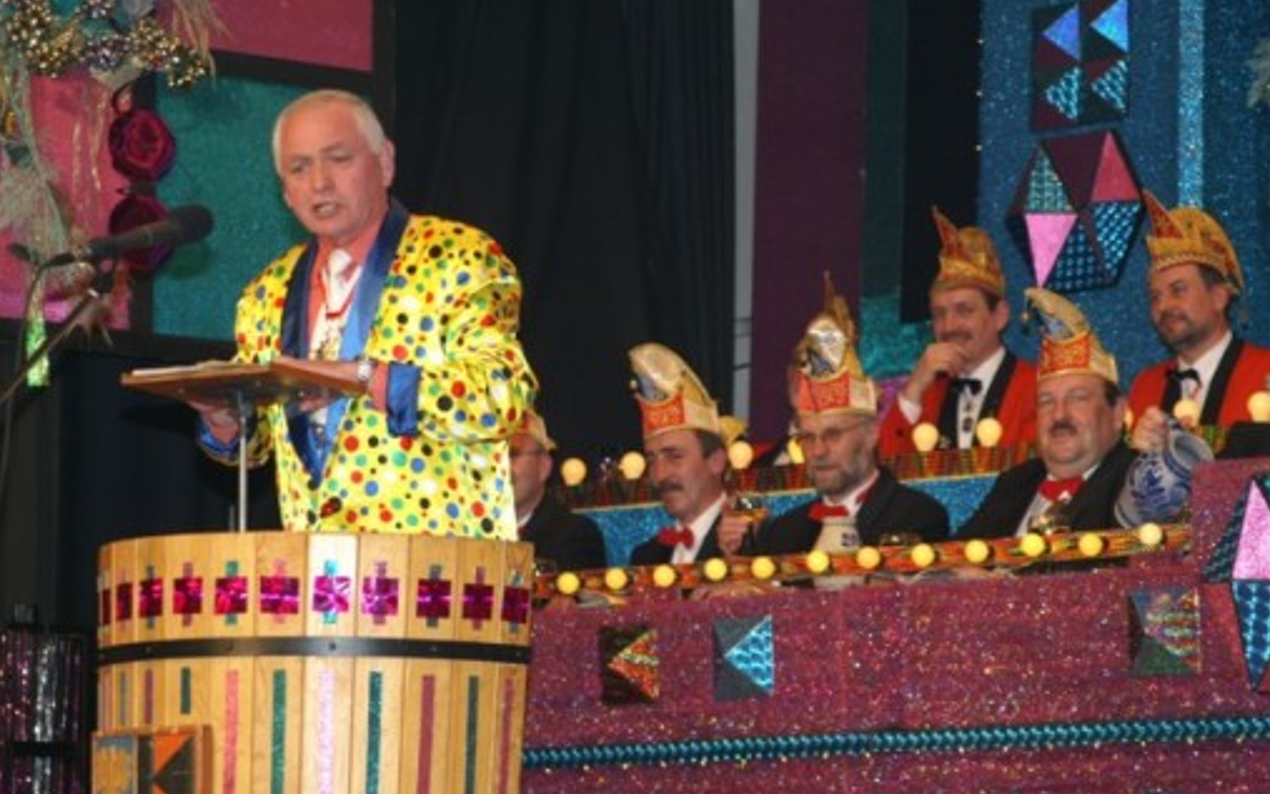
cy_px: 405
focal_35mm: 131
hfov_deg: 16.0
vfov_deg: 10.0
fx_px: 4518
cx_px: 634
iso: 400
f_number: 5.6
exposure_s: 1/60
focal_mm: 85
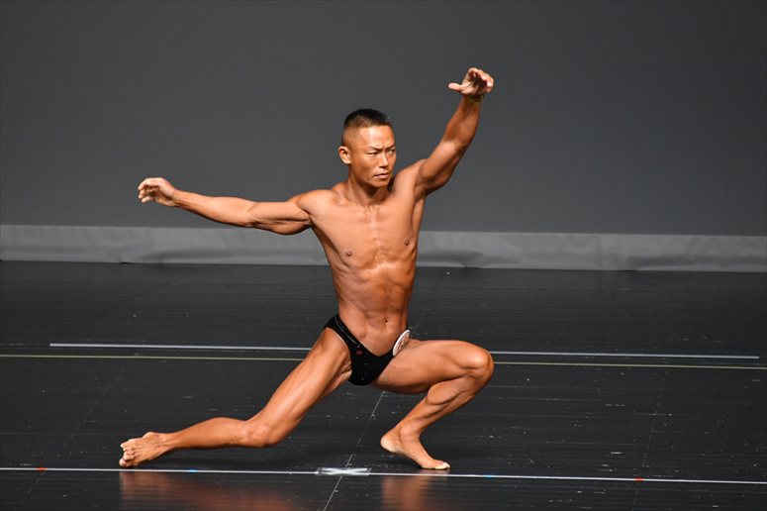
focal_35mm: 450
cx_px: 384
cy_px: 256
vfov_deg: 3.1
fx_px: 9583
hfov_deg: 4.6
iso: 2500
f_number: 5.6
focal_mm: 300
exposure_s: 1/400
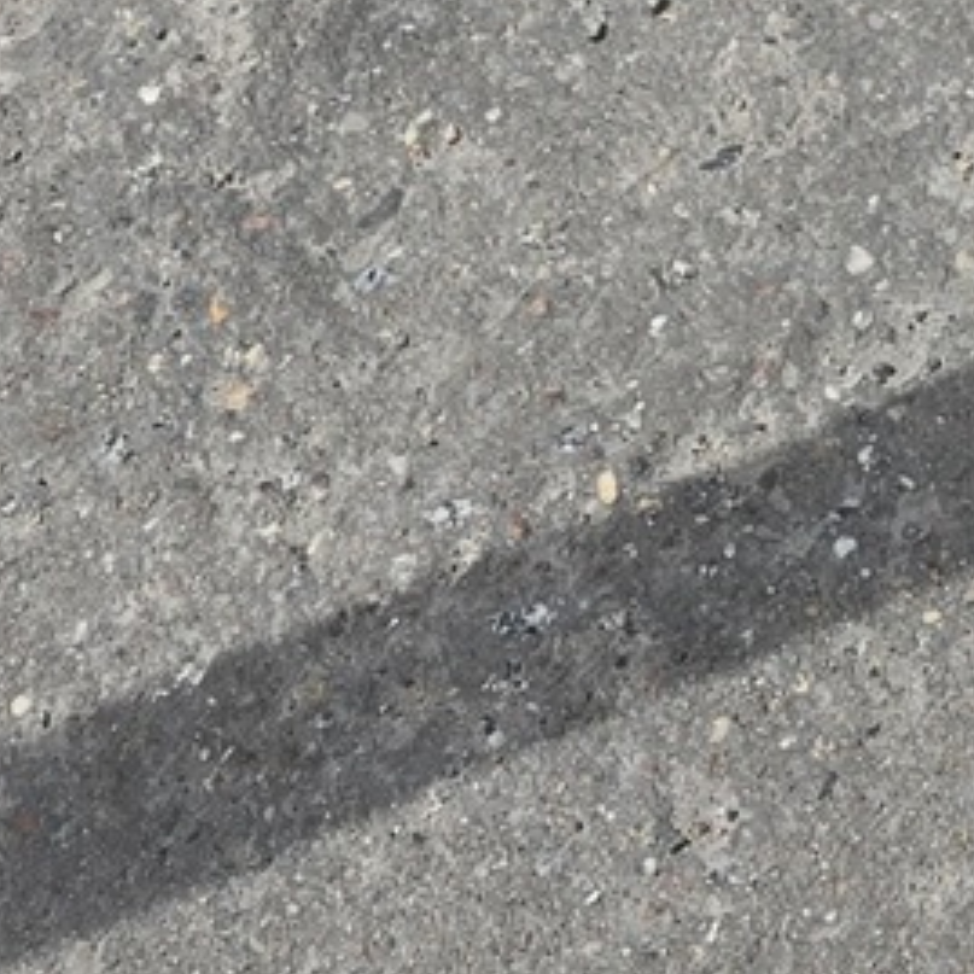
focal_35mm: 151
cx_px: 2115
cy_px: -1264
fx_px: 4807
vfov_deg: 10.2
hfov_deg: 10.4
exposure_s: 1/978
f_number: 1.7
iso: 12
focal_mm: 6.3
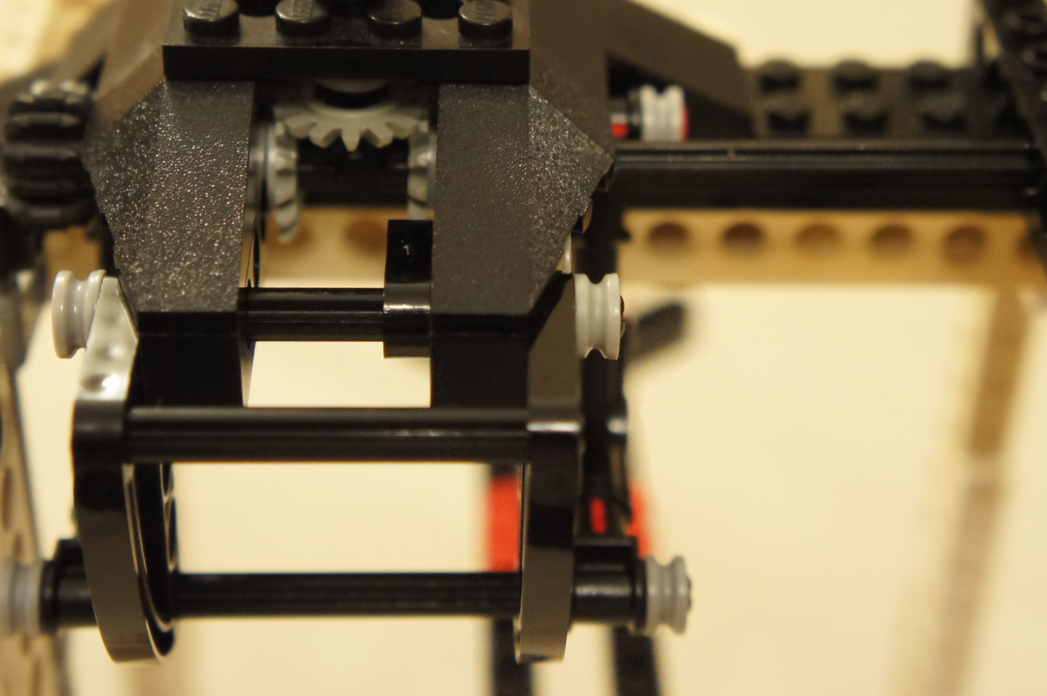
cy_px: 216
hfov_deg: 28.5
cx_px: 576
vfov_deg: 19.1
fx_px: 2057
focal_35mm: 71
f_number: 4.5
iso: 6400
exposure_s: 1/80
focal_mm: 31
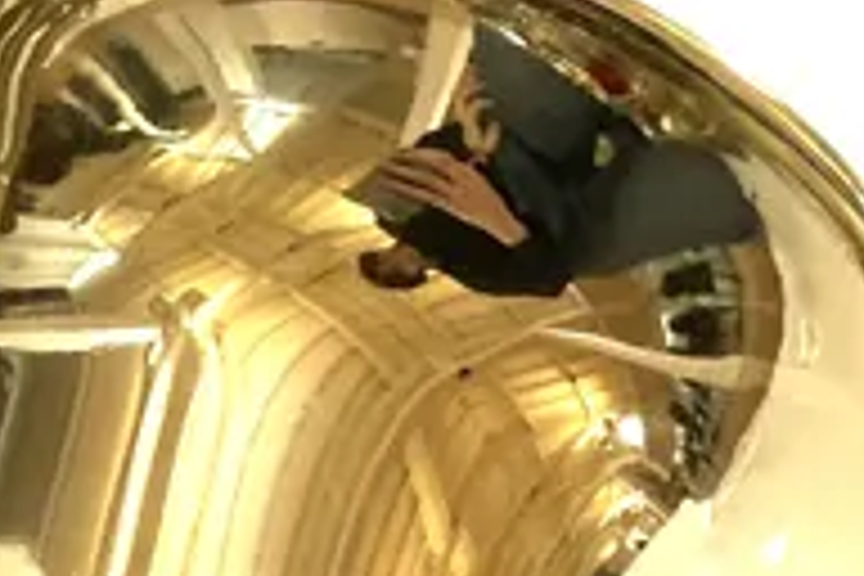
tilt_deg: -73.5
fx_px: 3600
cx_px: -306
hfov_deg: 13.1
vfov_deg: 6.9
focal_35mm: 150
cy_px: 2322
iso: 64
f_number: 1.8
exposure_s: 1/100
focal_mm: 4.25
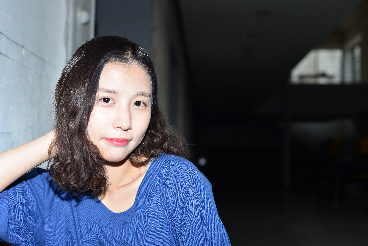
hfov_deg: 39.6
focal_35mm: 50
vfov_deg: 27.0
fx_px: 511
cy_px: 123
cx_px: 184
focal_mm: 50
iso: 320
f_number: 4
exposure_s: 1/200
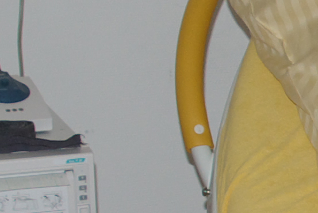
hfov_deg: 8.2
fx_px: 2135
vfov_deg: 5.7
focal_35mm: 242
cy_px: 127
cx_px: 607
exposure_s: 1/180
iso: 400
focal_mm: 23
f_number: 6.7
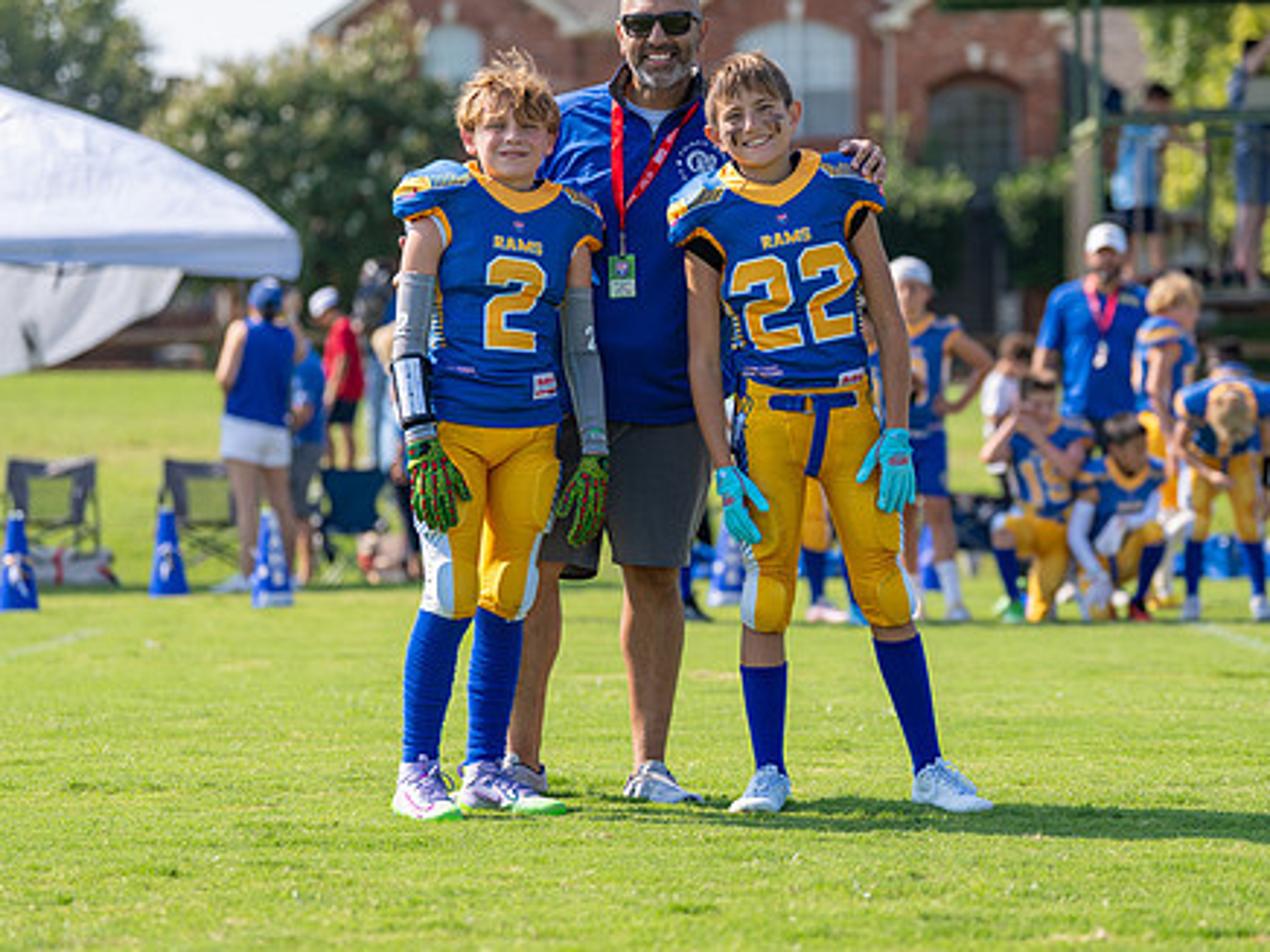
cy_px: 432
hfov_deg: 14.2
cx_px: 699
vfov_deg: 10.7
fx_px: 5100
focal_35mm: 139
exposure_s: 1/2000
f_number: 2.8
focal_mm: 108
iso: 160
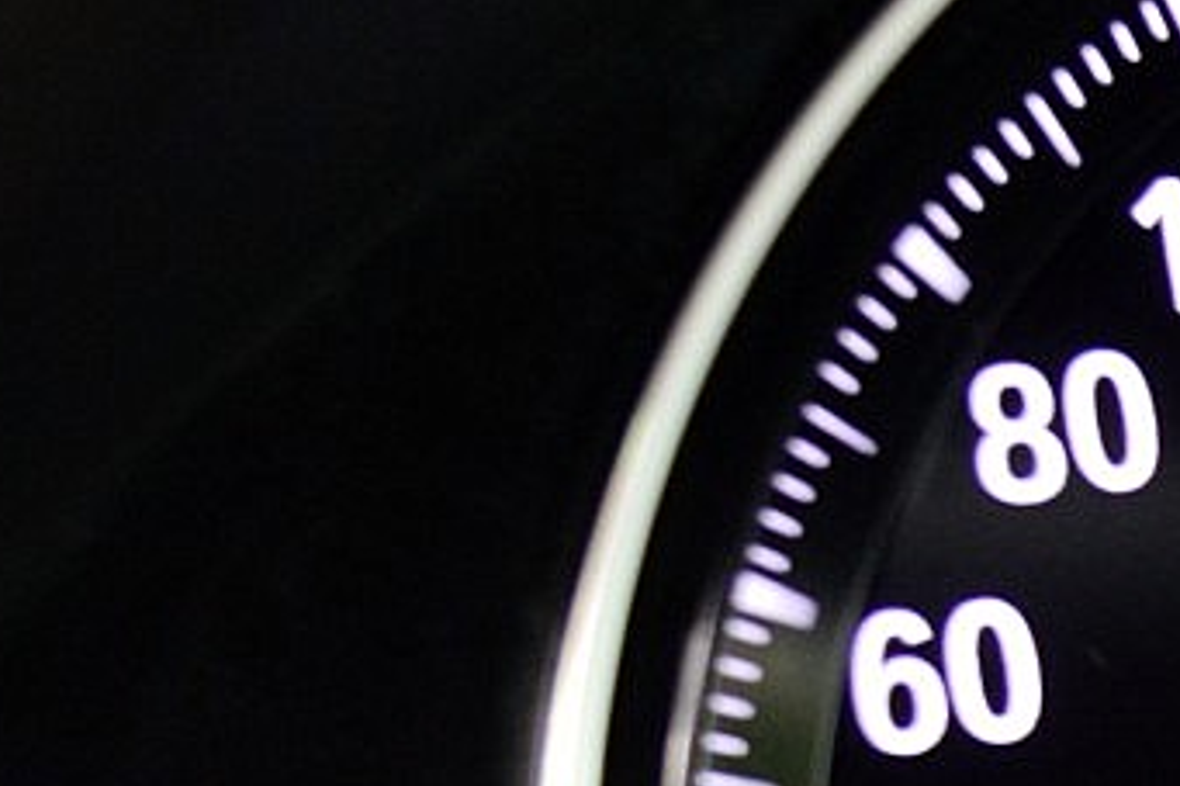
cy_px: 1198
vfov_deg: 6.3
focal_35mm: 214
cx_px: 2703
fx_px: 7011
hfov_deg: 8.8
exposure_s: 1/60
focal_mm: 30
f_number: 6.3
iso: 800
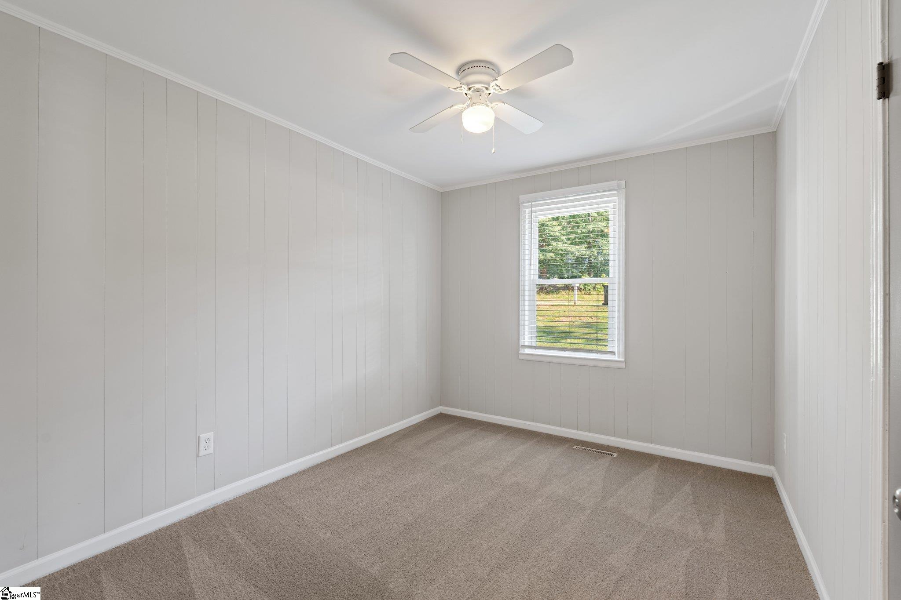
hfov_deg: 96.7
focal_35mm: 16
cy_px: 300
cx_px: 450
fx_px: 400
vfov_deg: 73.7
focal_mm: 16
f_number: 9
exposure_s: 1/1.67
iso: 250
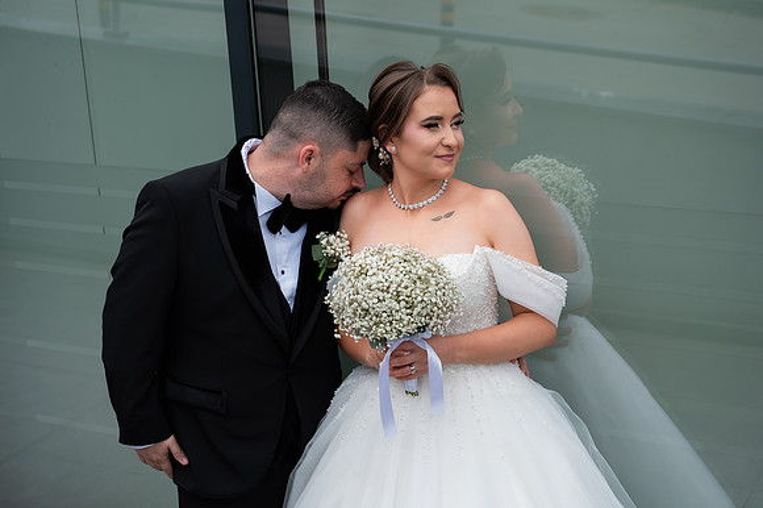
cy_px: 240
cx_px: 412
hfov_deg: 32.5
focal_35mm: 62
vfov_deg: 21.9
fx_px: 1309
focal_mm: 56
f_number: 3.5
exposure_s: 1/800
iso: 200
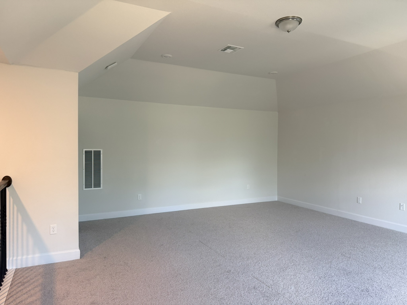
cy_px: 152
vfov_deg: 56.8
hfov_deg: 71.6
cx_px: 204
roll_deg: -0.5
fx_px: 282
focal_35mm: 24
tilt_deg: +0.6
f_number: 1.78
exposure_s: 1/60
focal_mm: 6.76
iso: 160
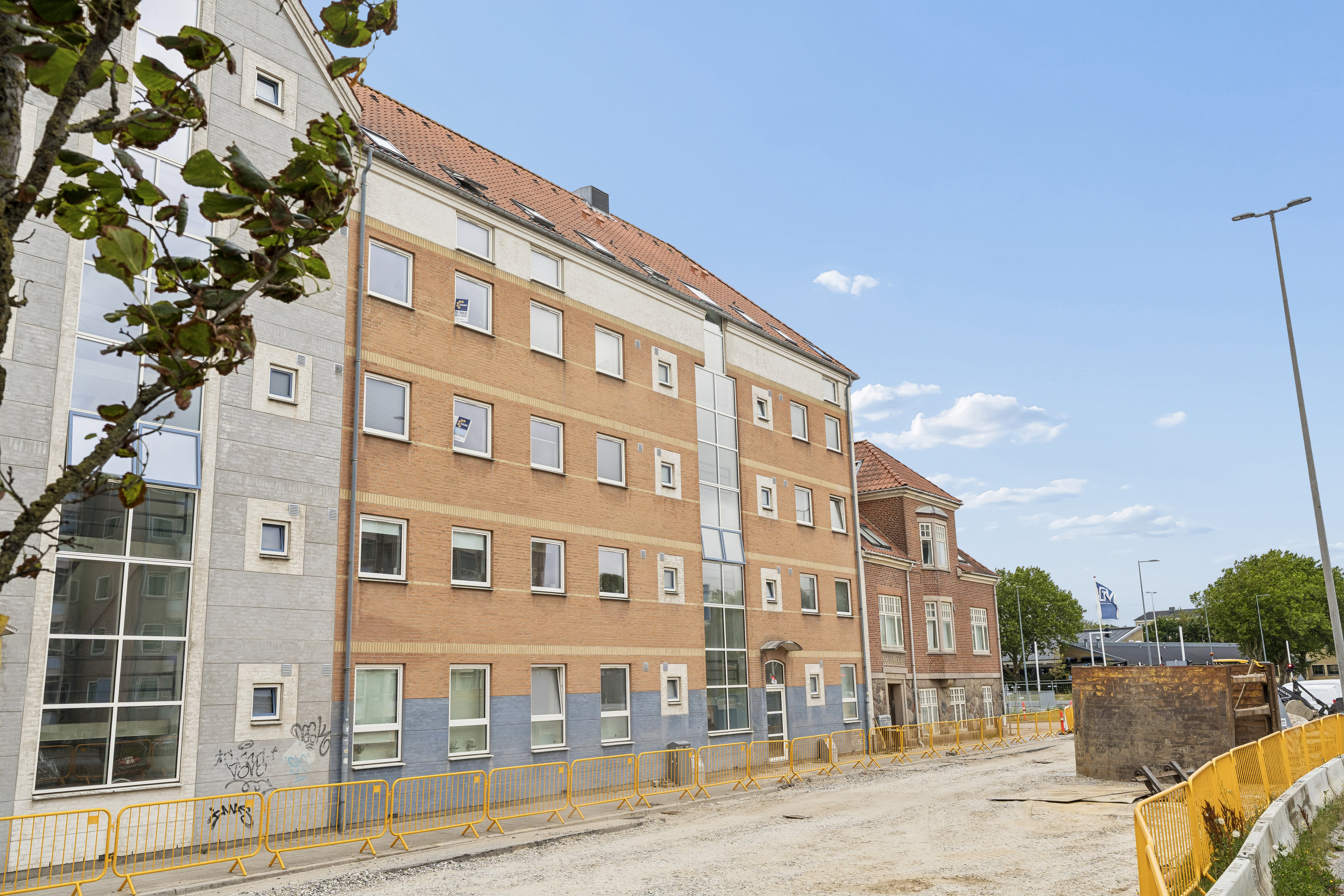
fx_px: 1120
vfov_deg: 43.6
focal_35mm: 30
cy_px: 448
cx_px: 672
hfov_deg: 61.9
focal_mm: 30
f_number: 10
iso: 400
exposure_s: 1/250
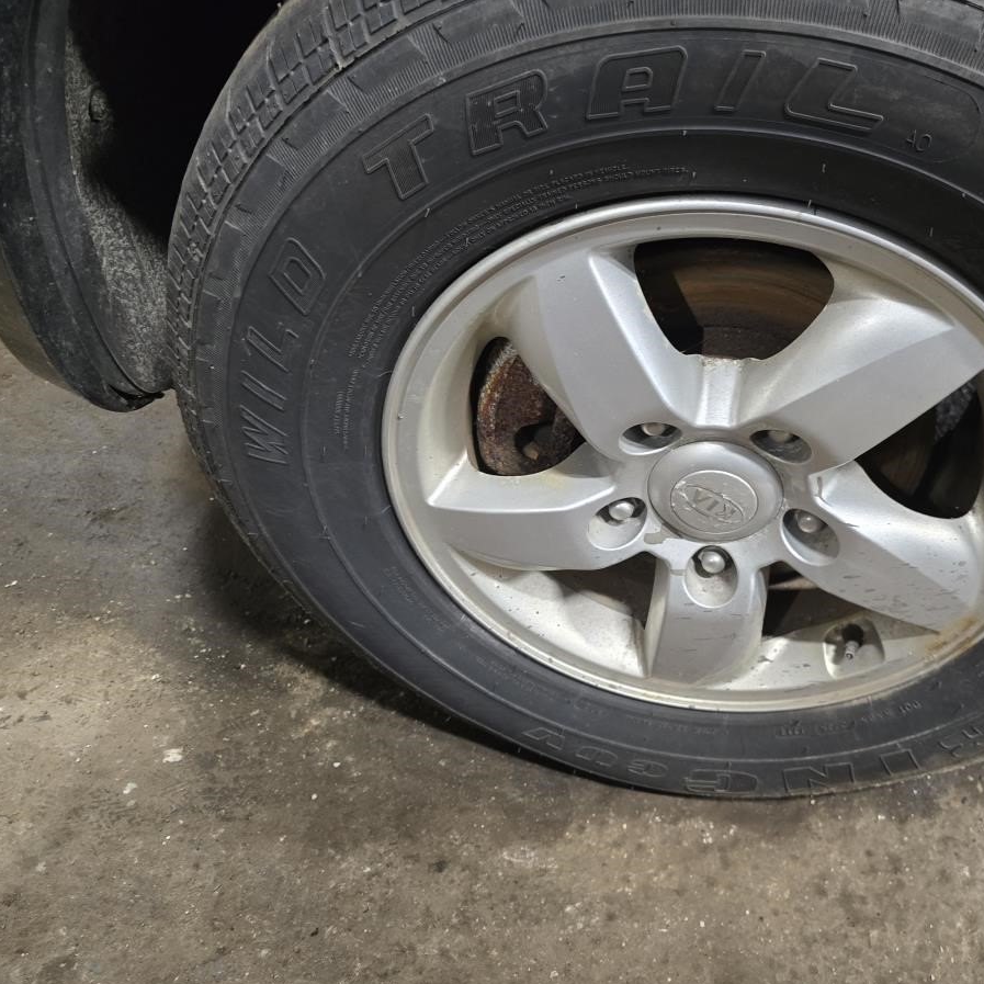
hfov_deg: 54.2
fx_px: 933
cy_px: 507
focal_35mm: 29
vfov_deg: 55.6
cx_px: 679
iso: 640
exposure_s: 1/60
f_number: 1.7
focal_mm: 6.3
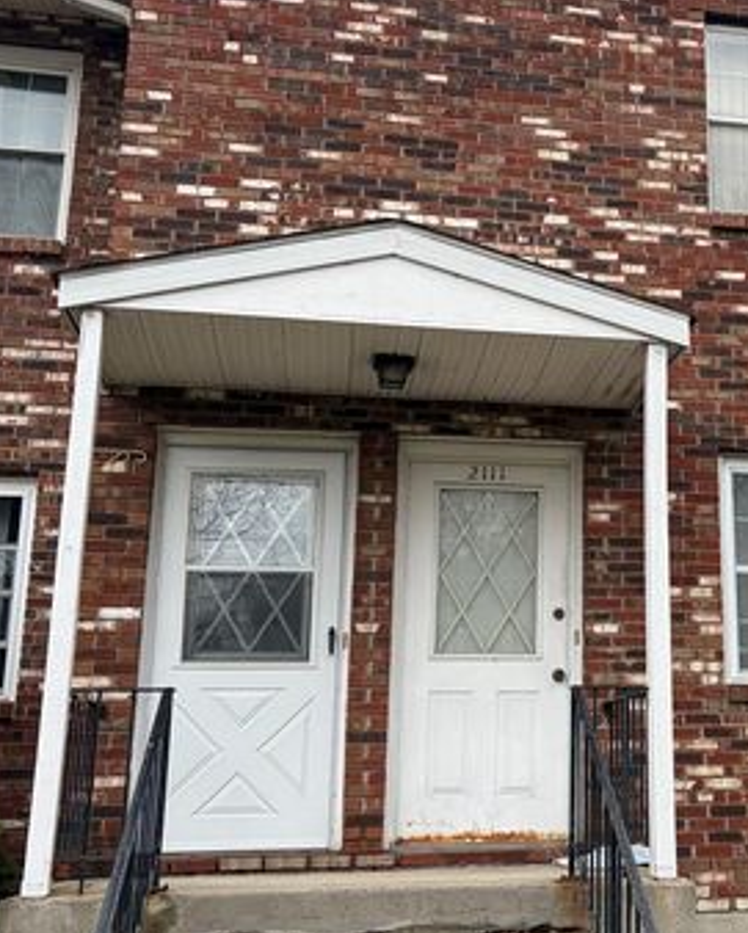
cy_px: 415
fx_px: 1382
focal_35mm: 50
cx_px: 660
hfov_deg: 29.2
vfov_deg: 37.3
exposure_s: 1/190
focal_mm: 5.96
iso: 50
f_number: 1.6
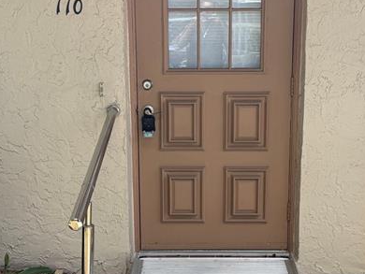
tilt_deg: -11.0
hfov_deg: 30.7
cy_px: 160
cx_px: 205
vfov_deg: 23.3
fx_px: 665
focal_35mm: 63
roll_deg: +0.6
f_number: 1.78
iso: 80
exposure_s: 1/831
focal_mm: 6.76
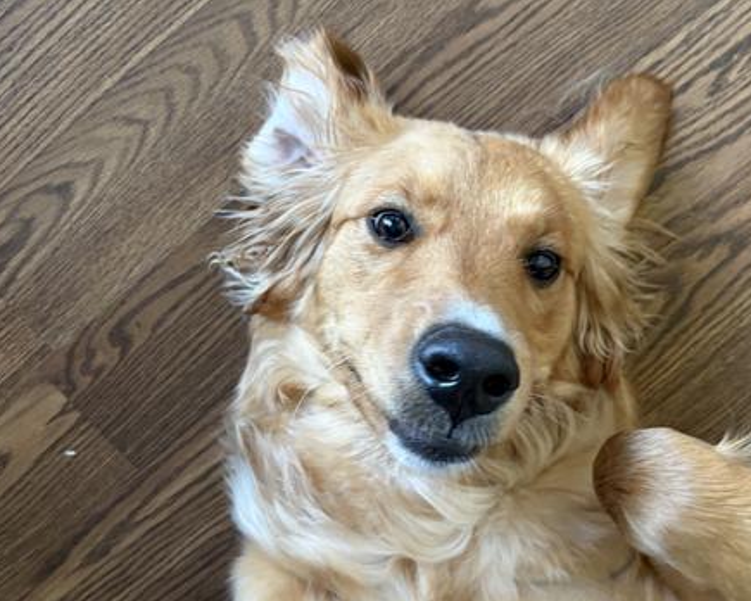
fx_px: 622
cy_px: 307
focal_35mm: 28
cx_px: 378
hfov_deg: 62.2
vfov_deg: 51.5
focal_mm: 5.96
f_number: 1.6
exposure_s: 1/60
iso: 250
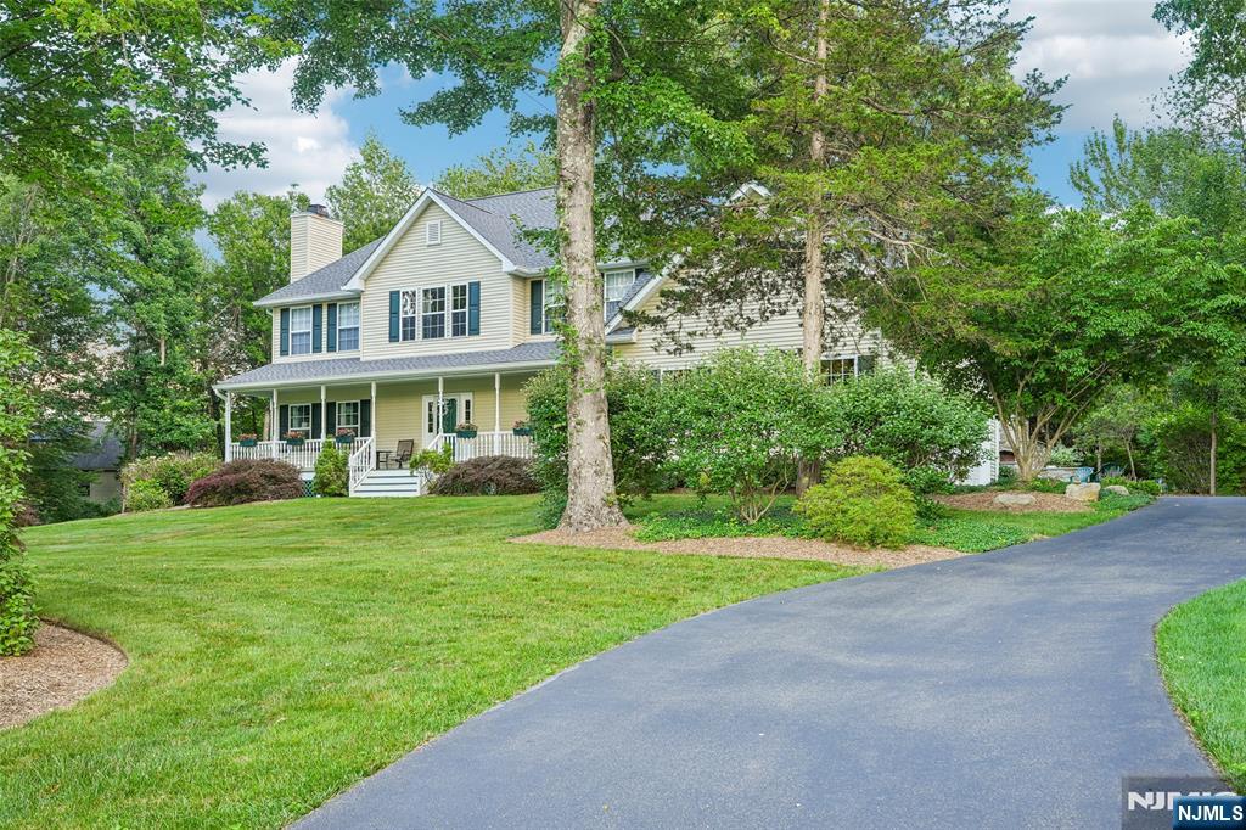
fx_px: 1194
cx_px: 623
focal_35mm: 34
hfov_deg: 55.1
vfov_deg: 38.3
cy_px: 415
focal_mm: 34.5
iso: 200
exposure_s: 1/40
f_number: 8
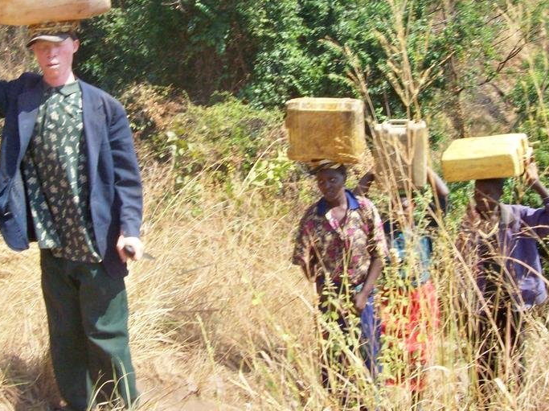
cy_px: 127
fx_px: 856
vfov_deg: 26.8
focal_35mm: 54
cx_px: 227
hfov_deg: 35.5
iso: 80
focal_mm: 6
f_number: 4.8
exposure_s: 1/262
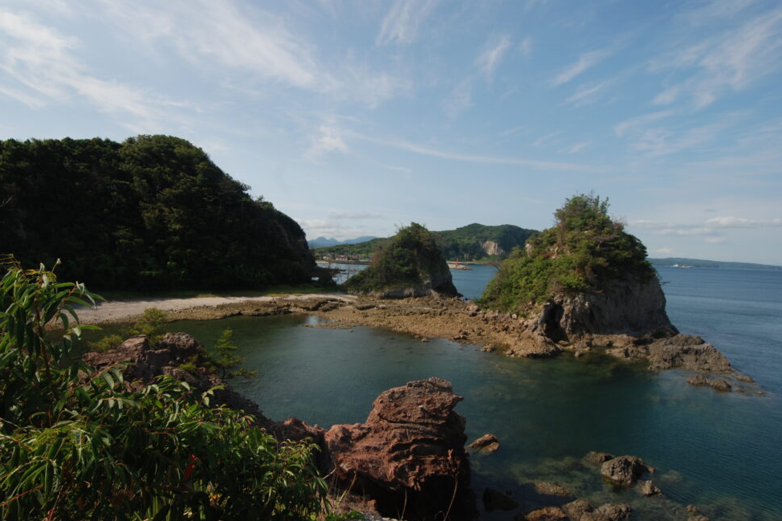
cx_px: 387
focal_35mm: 21
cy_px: 274
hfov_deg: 82.5
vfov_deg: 60.6
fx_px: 446
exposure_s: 1/200
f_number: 7.1
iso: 100
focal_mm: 13
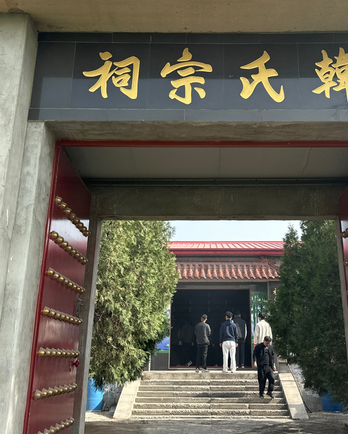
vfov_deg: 45.5
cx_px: 204
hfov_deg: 37.3
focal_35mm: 40
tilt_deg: +18.9
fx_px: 515
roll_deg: -1.8
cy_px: 172
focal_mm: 6.86
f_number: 1.78
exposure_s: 1/1517
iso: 80
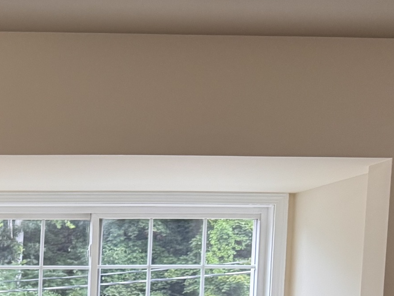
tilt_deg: -6.3
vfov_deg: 16.4
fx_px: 945
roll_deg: -1.1
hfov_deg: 20.9
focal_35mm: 83
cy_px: 424
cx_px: -154
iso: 250
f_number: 1.78
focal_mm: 6.76
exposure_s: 1/60
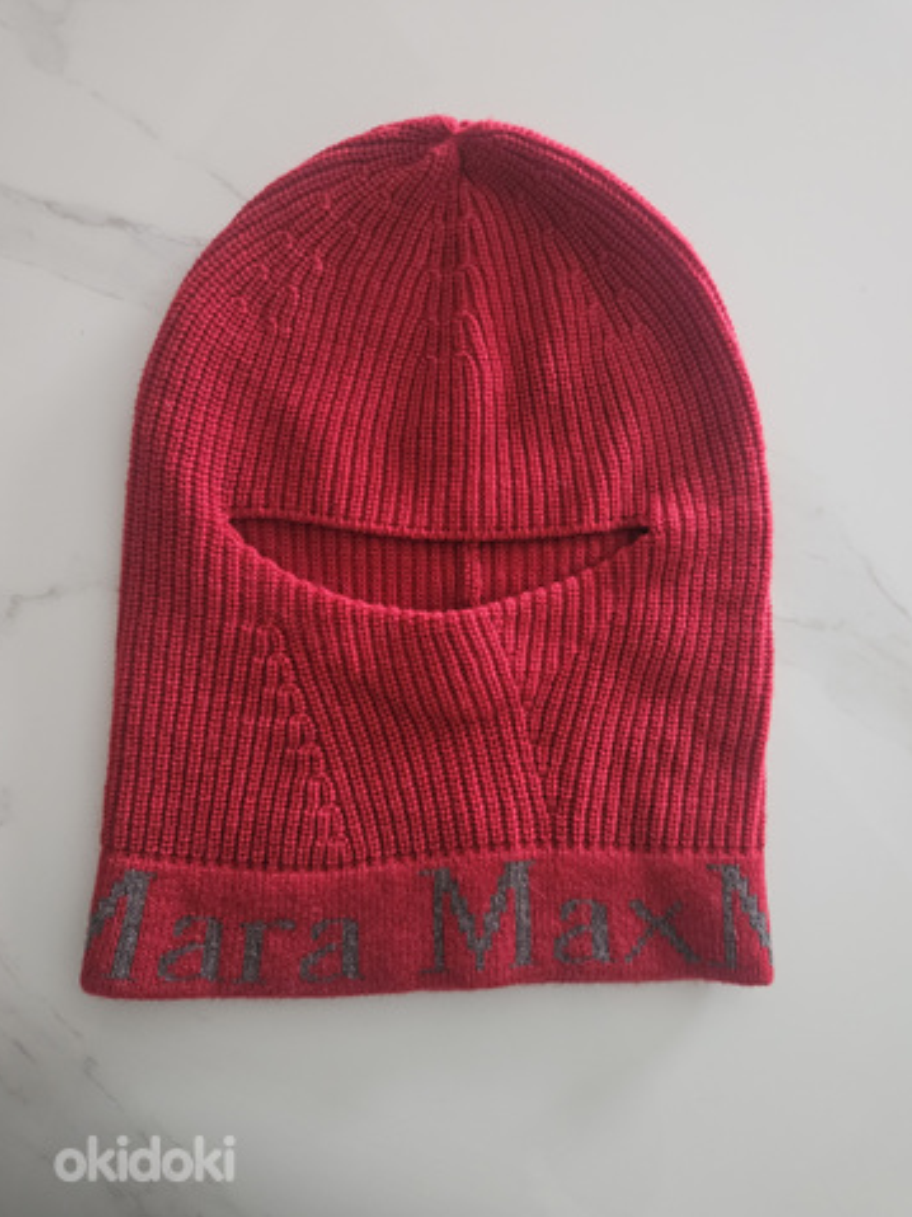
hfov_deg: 56.8
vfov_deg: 71.6
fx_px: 843
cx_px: 459
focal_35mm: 24
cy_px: 612
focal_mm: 5.4
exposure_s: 1/25.1
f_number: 1.8
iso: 1000
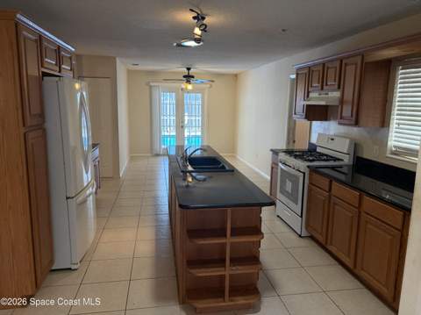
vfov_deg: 53.0
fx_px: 316
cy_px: 158
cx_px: 210
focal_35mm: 26
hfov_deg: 67.4
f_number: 1.6
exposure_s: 1/60
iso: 160
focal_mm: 5.96
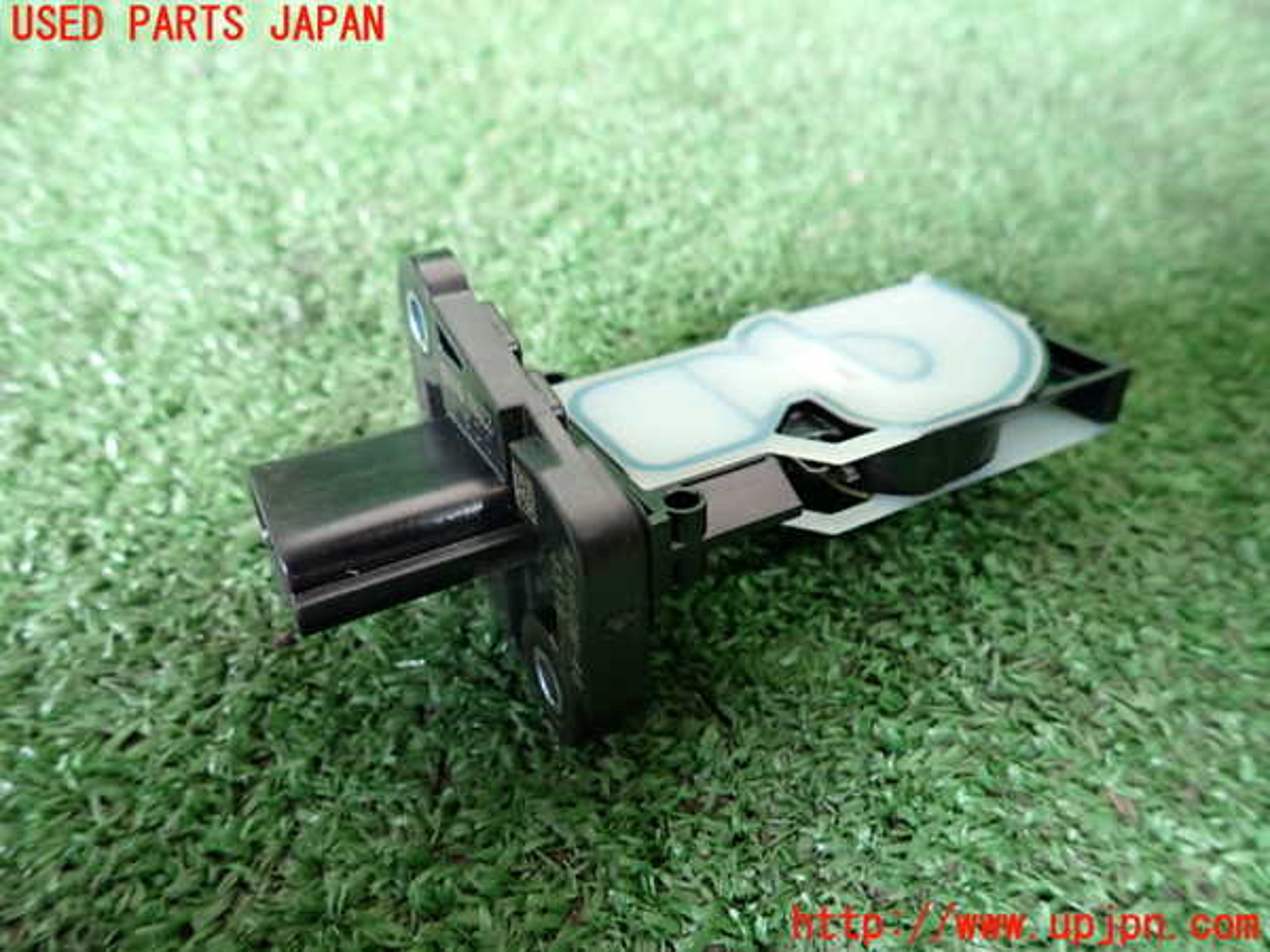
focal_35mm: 25
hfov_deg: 69.4
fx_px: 917
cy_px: 476
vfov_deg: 54.9
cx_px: 635
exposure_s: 1/30
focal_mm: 4.5
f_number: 2
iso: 400
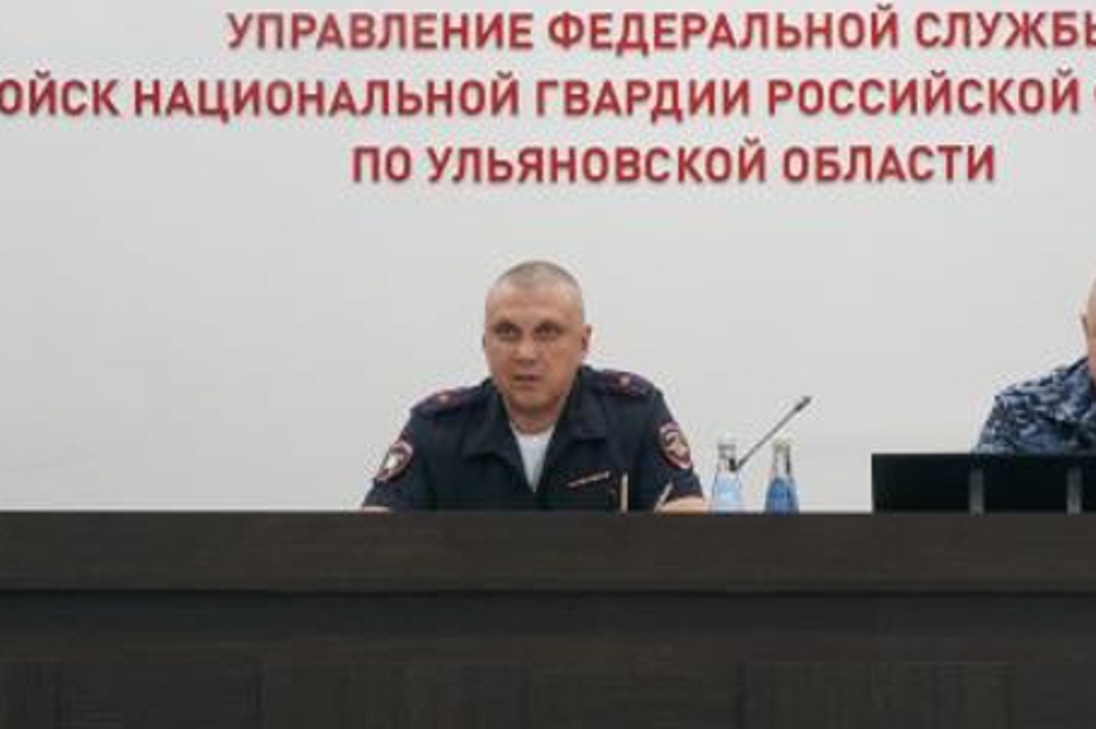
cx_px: 666
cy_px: 154
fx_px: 6262
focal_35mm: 206
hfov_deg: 10.0
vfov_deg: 6.7
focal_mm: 83
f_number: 5.6
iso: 2500
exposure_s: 1/160
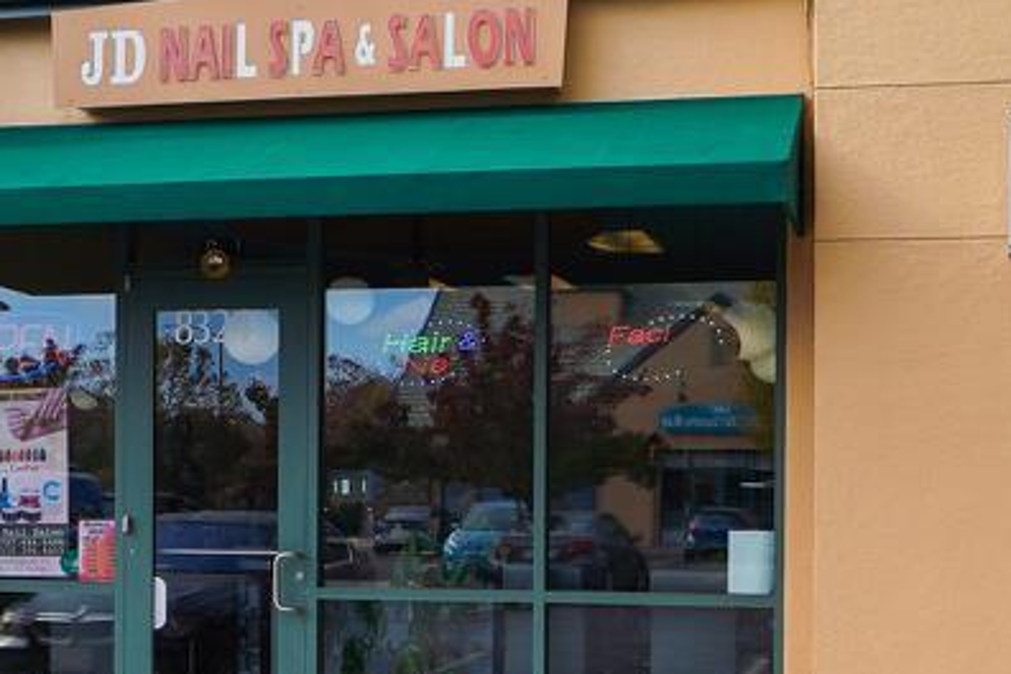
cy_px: 477
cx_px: 587
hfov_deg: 37.4
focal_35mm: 53
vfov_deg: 25.3
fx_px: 1488
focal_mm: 14
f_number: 7.1
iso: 100
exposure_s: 1/250
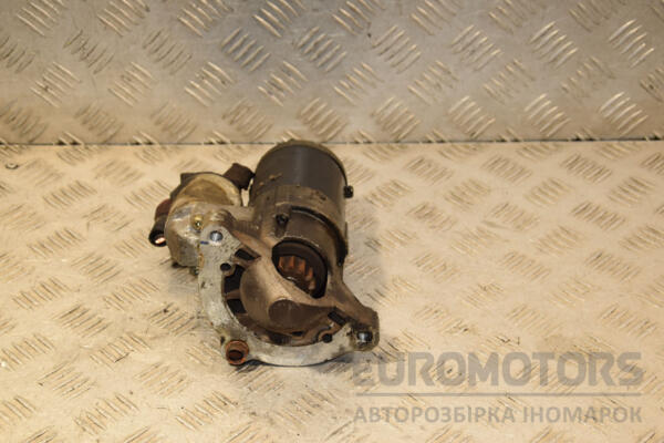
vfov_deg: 18.9
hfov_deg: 28.1
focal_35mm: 72
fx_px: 1328
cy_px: 222
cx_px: 332
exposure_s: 1/200
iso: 800
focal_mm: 48
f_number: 6.3
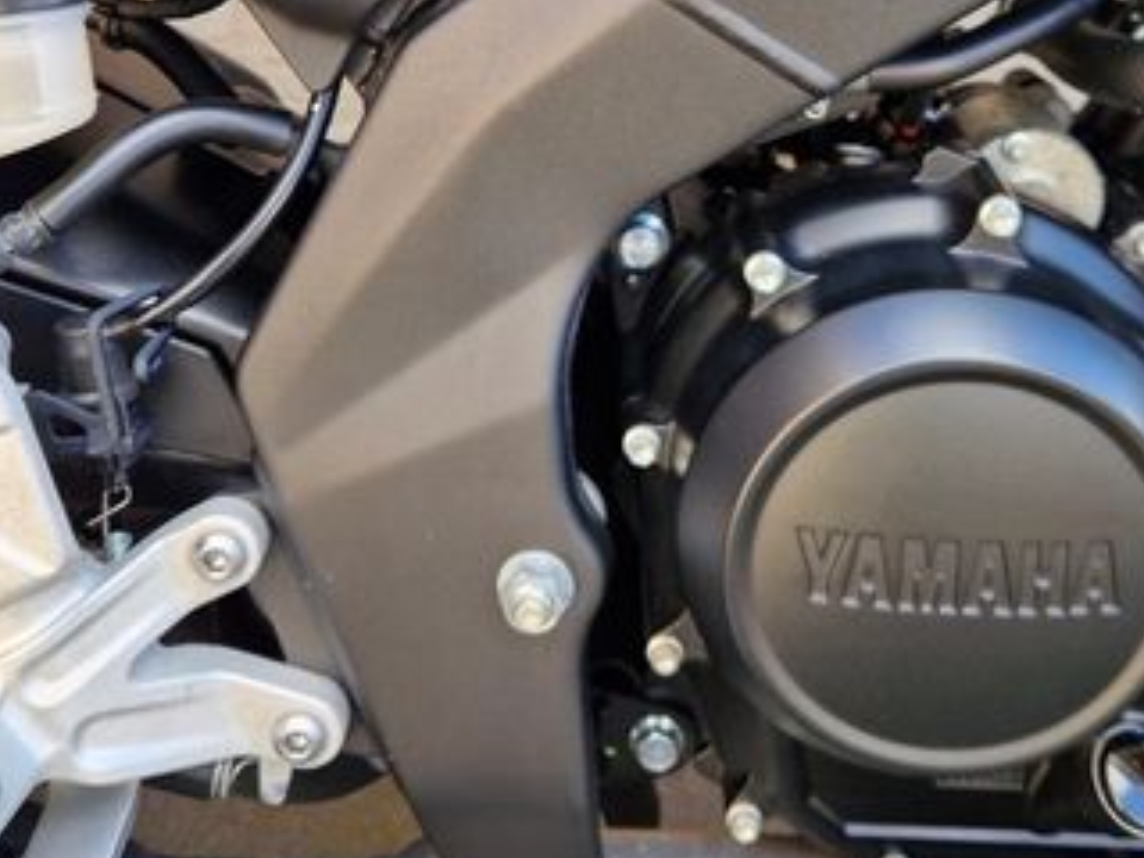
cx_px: 593
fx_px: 1520
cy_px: 111
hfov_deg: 41.2
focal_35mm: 46
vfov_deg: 30.3
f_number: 1.8
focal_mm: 5.4
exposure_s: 1/180
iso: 50
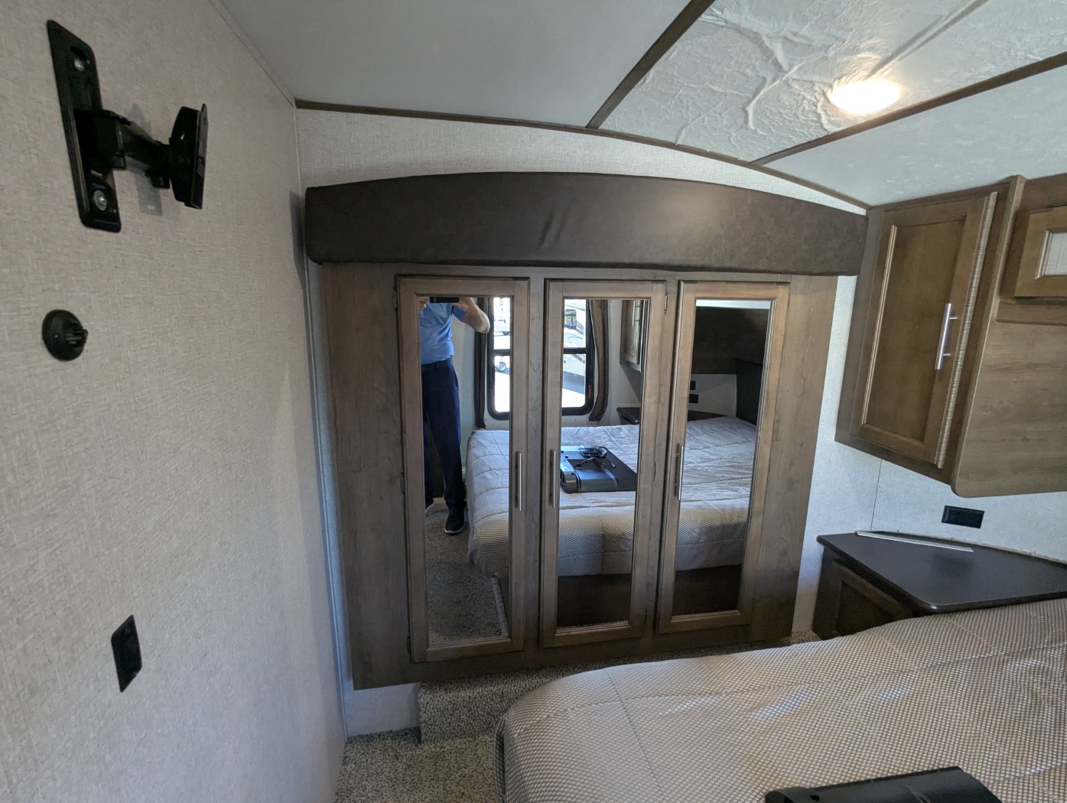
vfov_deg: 78.2
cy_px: 402
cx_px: 534
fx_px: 494
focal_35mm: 16
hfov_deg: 94.4
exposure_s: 1/67.1
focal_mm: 2.35
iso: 262
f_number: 2.2
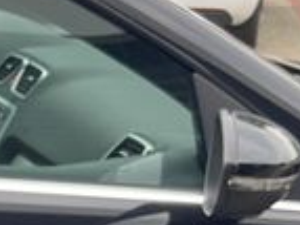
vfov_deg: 8.9
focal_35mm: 162
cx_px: -279
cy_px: 334
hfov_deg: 11.2
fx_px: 1403
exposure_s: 1/185
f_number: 1.8
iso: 25
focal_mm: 3
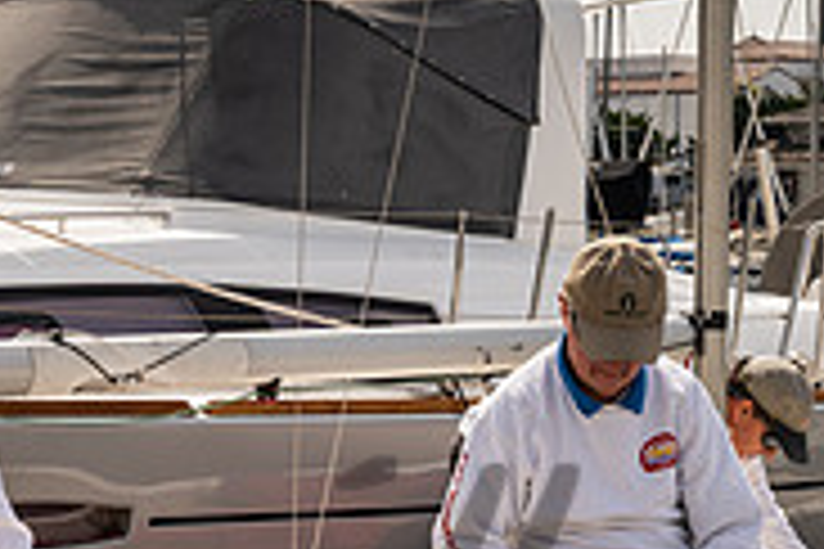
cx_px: -39
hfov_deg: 12.6
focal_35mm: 161
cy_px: 677
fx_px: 3685
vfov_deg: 8.4
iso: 50
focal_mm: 49
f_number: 10
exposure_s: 1/125
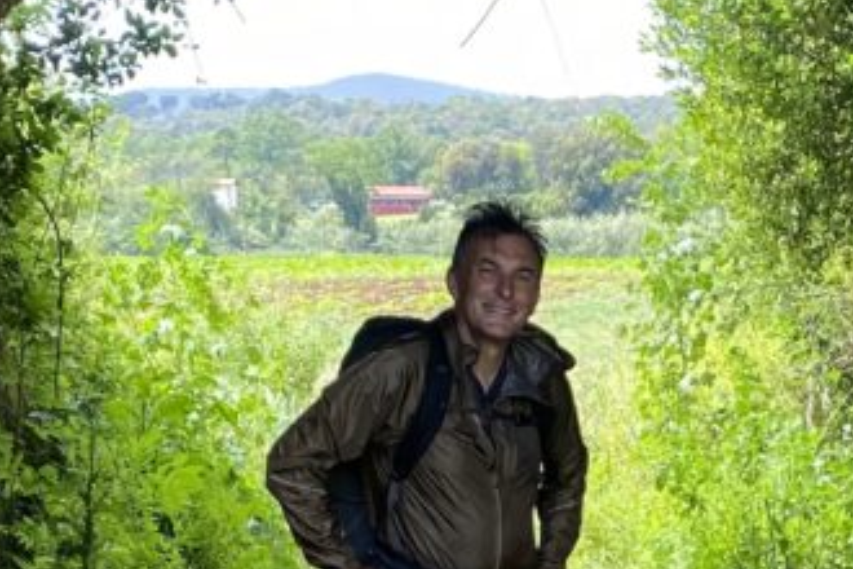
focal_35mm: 84
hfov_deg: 23.8
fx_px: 1990
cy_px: 510
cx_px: 682
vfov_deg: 16.1
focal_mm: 4.25
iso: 32
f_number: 1.8
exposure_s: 1/630
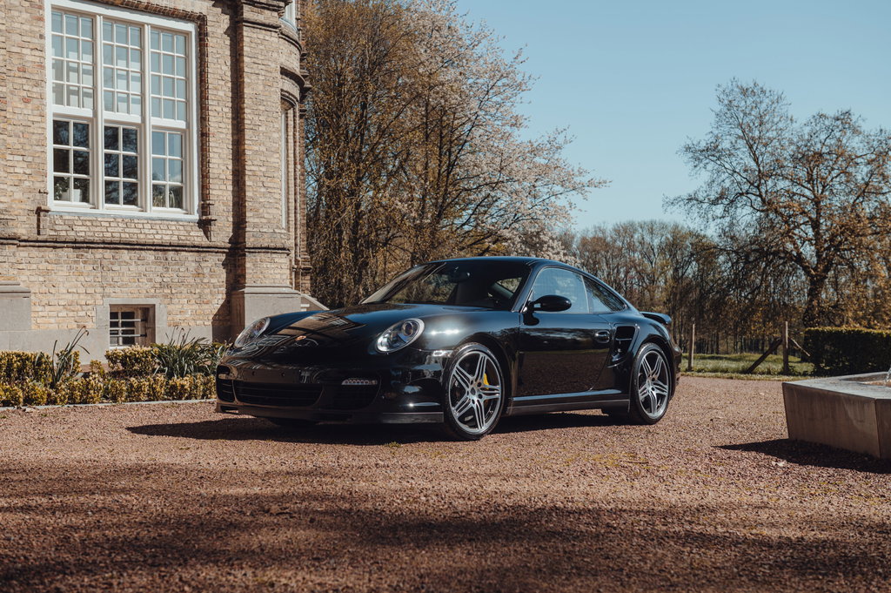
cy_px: 296
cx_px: 446
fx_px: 1236
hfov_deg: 39.6
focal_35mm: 50
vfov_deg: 26.9
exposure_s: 1/200
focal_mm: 50
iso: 100
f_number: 5.6
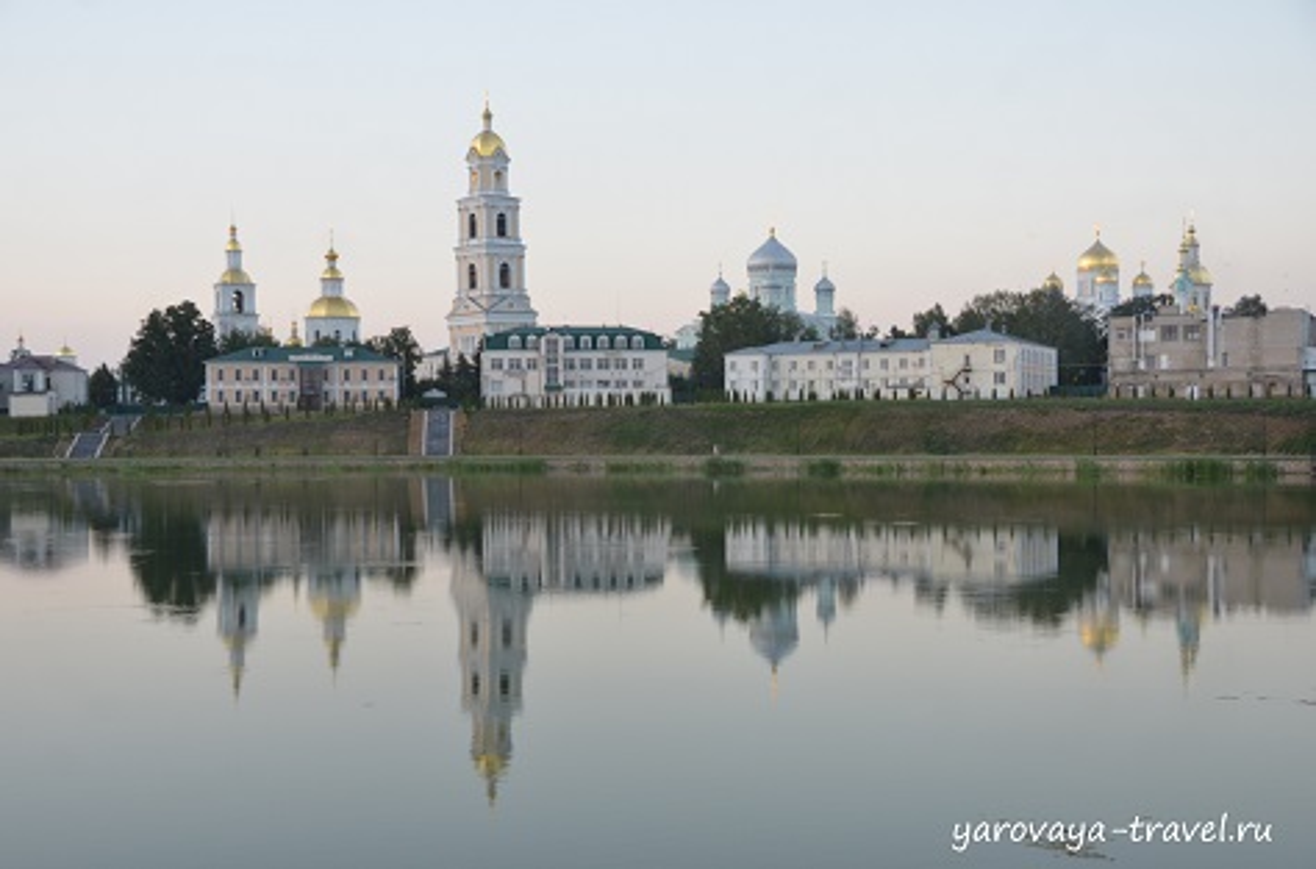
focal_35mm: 51
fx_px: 1859
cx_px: 658
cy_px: 434
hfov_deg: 39.0
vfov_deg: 26.3
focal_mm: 34
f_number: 5
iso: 400
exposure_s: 1/100
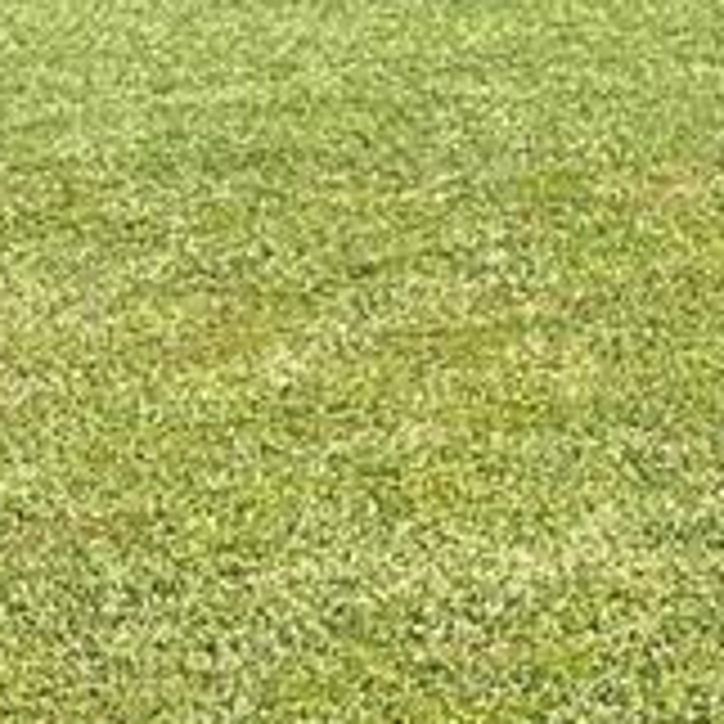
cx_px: 2172
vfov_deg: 11.5
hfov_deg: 9.4
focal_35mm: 146
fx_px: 3455
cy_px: -369
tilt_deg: +4.1
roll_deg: -1.6
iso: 50
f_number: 1.5
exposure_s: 1/1361
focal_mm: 5.7
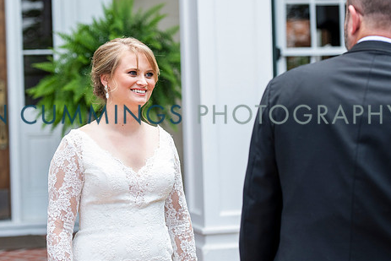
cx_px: 168
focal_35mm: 119
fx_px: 1293
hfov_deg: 17.2
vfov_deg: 11.5
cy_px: 113
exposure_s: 1/1000
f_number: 3.5
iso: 500
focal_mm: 95
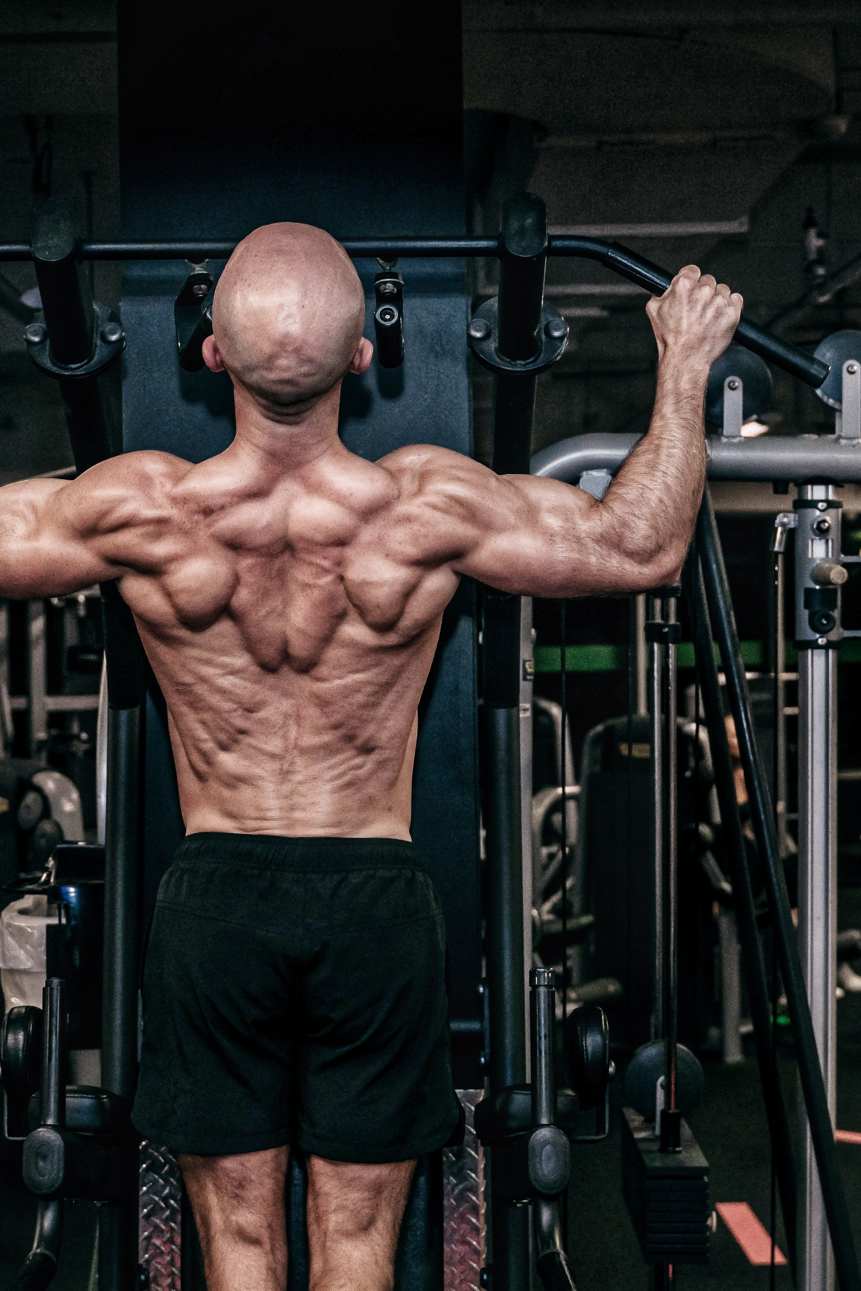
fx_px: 2359
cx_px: 360
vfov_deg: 30.6
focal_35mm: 66
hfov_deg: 20.7
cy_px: 649
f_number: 2.8
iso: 800
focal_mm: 29
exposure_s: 1/320
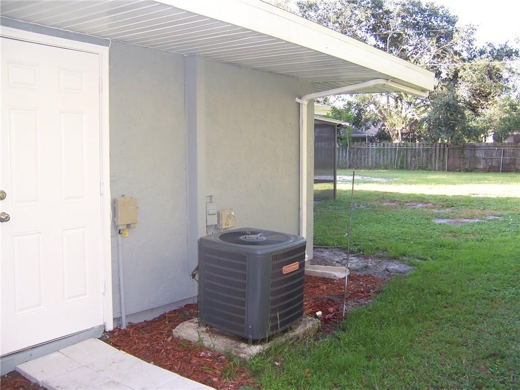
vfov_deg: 42.9
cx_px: 260
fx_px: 496
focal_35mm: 33
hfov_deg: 55.4
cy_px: 195
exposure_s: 1/60
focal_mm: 5.5
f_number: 2.8
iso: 80
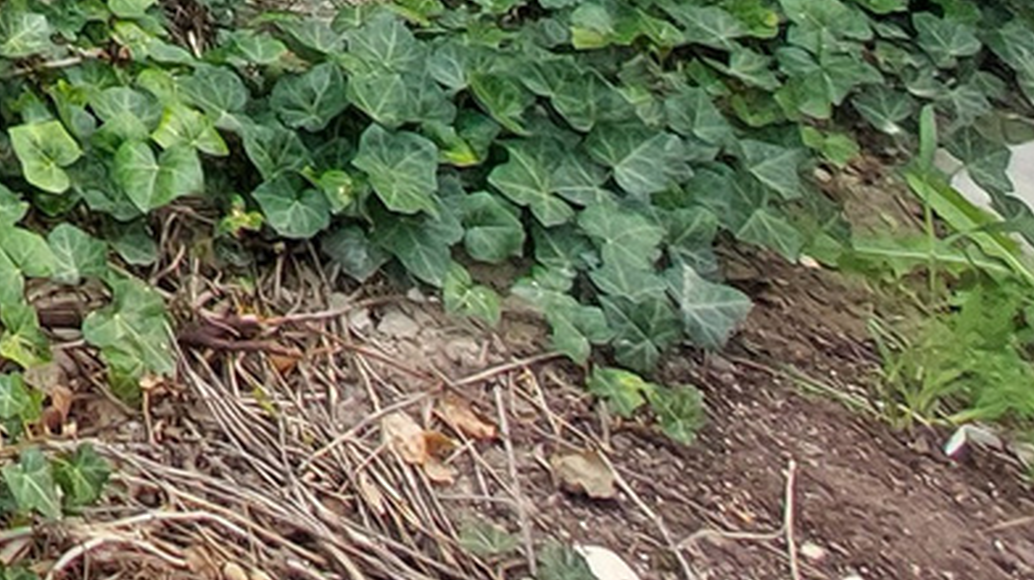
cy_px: -1002
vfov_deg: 11.7
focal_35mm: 74
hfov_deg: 18.4
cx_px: -1047
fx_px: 2028
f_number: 2.2
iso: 50
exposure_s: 1/509
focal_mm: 1.74
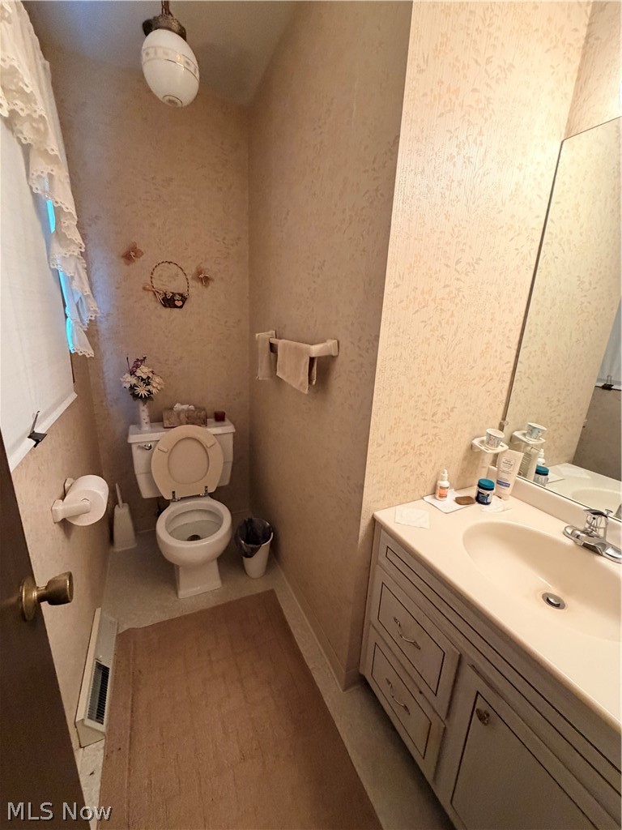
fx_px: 335
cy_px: 415
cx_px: 311
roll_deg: -3.0
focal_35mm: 14
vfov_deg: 102.1
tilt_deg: -16.9
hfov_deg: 85.7
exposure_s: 1/60
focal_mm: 2.22
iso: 400
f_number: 2.2
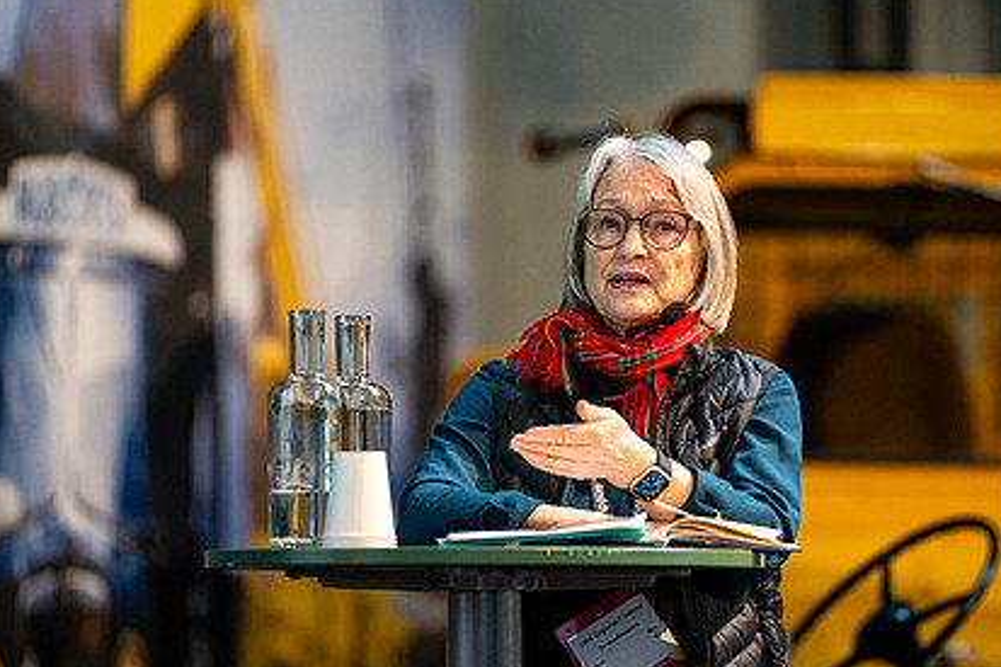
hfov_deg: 7.1
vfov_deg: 4.8
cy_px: 363
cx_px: 642
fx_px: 8032
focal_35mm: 289
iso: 4000
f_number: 2.8
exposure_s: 1/160
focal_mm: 200
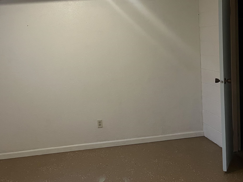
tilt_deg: -5.9
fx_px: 274
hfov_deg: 47.6
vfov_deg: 36.5
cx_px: 96
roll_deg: +4.0
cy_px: 64
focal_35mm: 39
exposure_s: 1/60
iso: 320
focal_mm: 5.1
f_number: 1.6
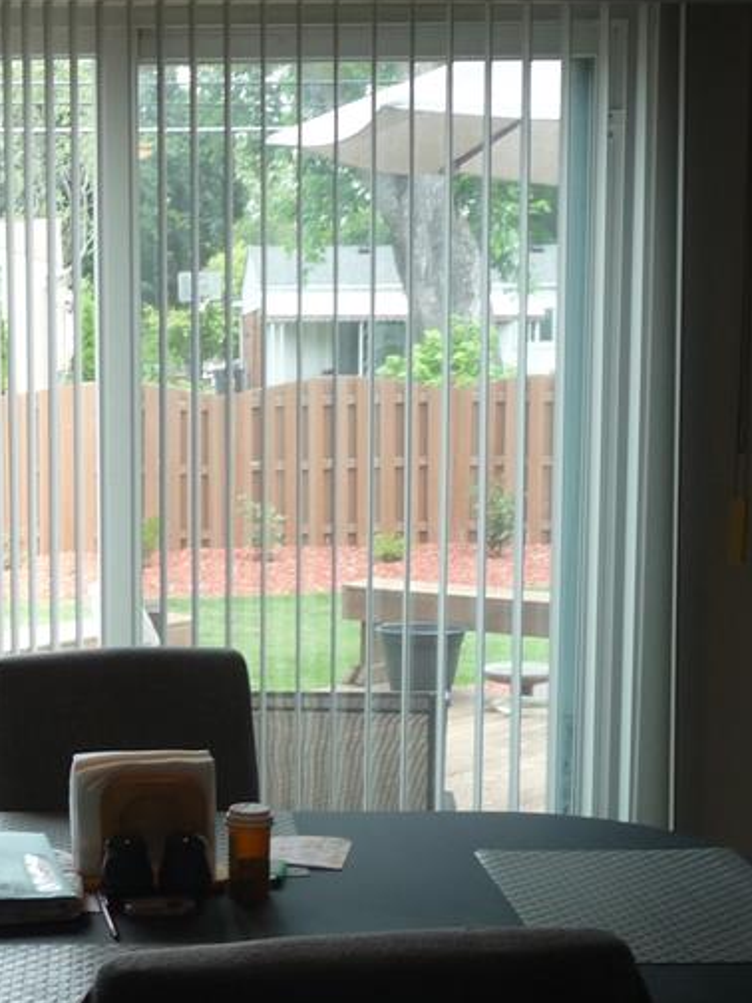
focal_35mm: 65
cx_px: 56
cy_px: 613
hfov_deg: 22.0
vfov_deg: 29.7
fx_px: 1883
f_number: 3.5
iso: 100
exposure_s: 1/60
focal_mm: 5.3
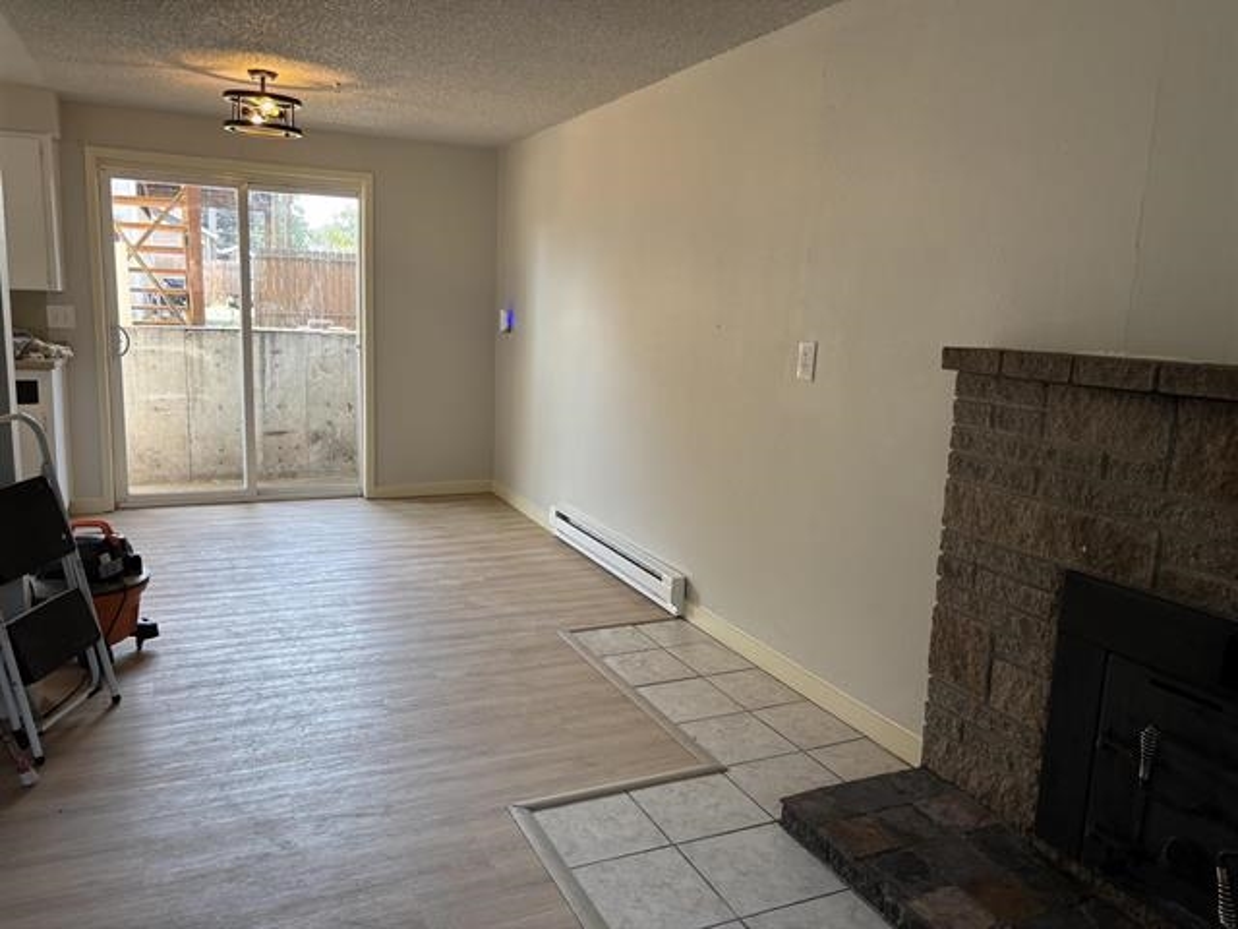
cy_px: 464
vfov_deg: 53.1
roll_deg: -1.6
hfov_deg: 67.3
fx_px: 930
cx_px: 619
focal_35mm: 26
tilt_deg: -5.9
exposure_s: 1/120
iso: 64
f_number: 1.6
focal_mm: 5.96
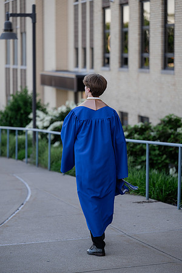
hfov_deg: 12.5
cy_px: 136
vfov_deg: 18.6
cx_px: 91
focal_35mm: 110
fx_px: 834
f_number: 2.8
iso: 250
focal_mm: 110
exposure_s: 1/640
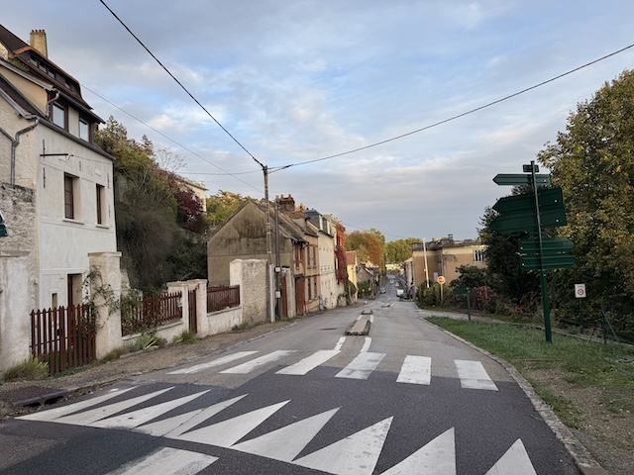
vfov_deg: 56.8
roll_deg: +3.5
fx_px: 440
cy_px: 238
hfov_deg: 71.6
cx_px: 317
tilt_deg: +2.6
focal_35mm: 24
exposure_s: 1/1156
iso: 80
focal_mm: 6.76
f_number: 1.78
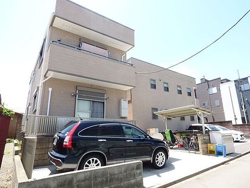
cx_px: 129
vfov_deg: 63.4
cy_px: 93
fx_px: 152
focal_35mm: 21
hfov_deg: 79.0
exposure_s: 1/2000
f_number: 5.6
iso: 1600
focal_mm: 3.58
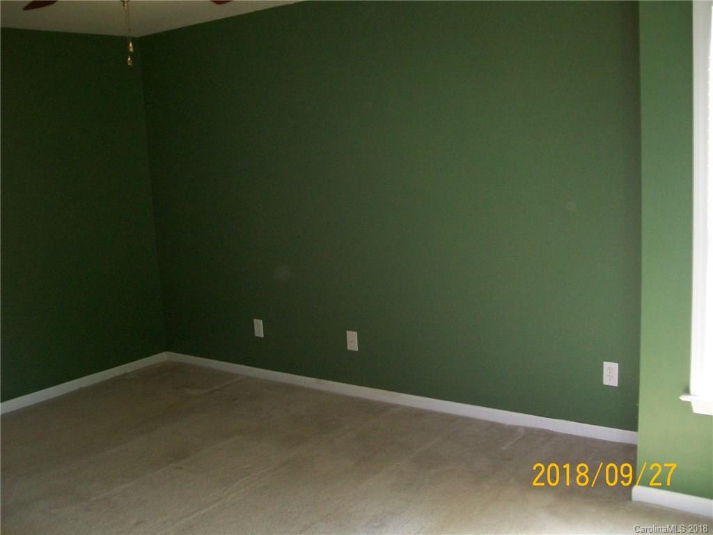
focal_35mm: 36
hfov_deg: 51.4
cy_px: 268
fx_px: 742
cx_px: 356
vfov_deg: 39.7
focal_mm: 6
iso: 160
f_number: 2.7
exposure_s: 1/60
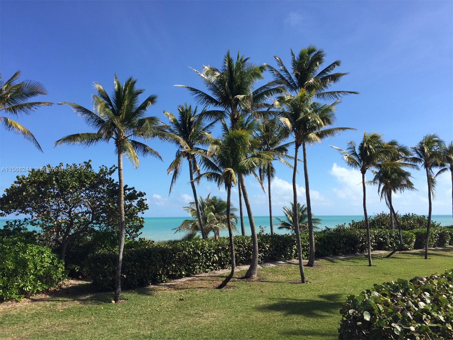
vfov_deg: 48.2
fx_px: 380
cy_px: 170
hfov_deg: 61.7
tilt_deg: +6.2
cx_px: 226
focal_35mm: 29
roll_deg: +1.4
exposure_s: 1/1883
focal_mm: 4.15
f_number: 2.2
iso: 32
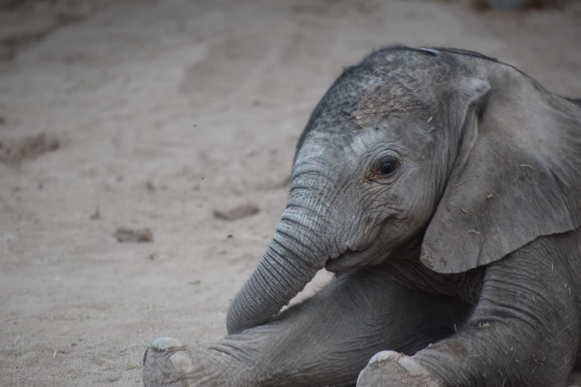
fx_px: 6536
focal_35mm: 405
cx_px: 290
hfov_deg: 5.1
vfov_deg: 3.4
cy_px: 194
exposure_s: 1/125
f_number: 6
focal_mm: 270
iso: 400
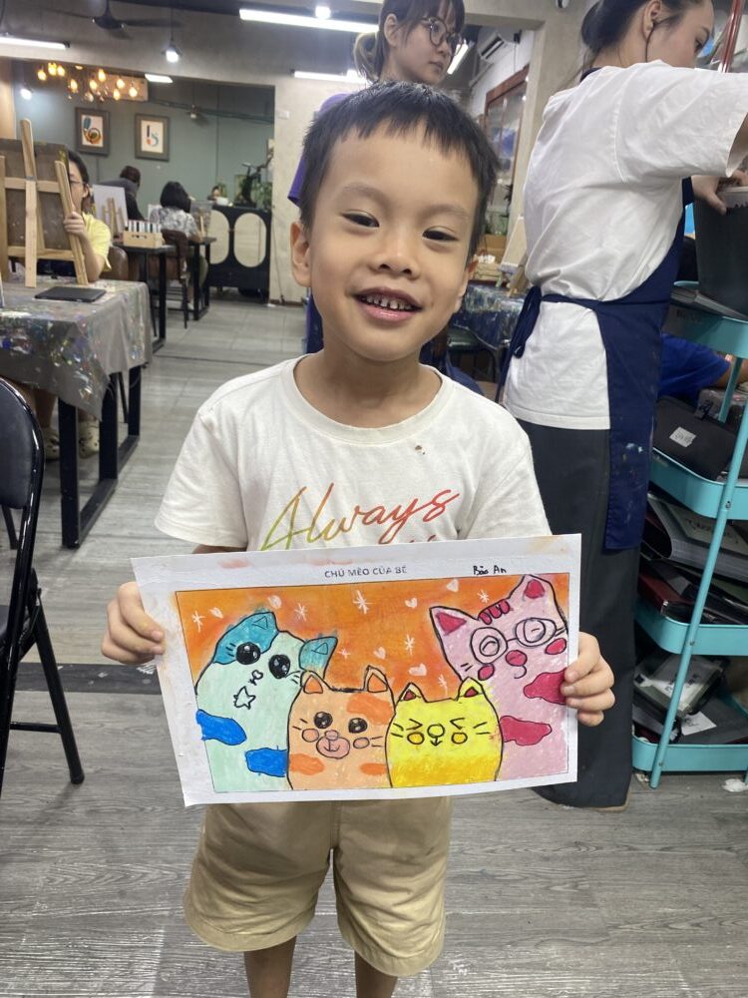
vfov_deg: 67.3
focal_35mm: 26
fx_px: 749
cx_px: 374
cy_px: 499
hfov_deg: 53.1
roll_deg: -5.2
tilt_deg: -19.6
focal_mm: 4.25
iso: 125
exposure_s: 1/100
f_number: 1.8
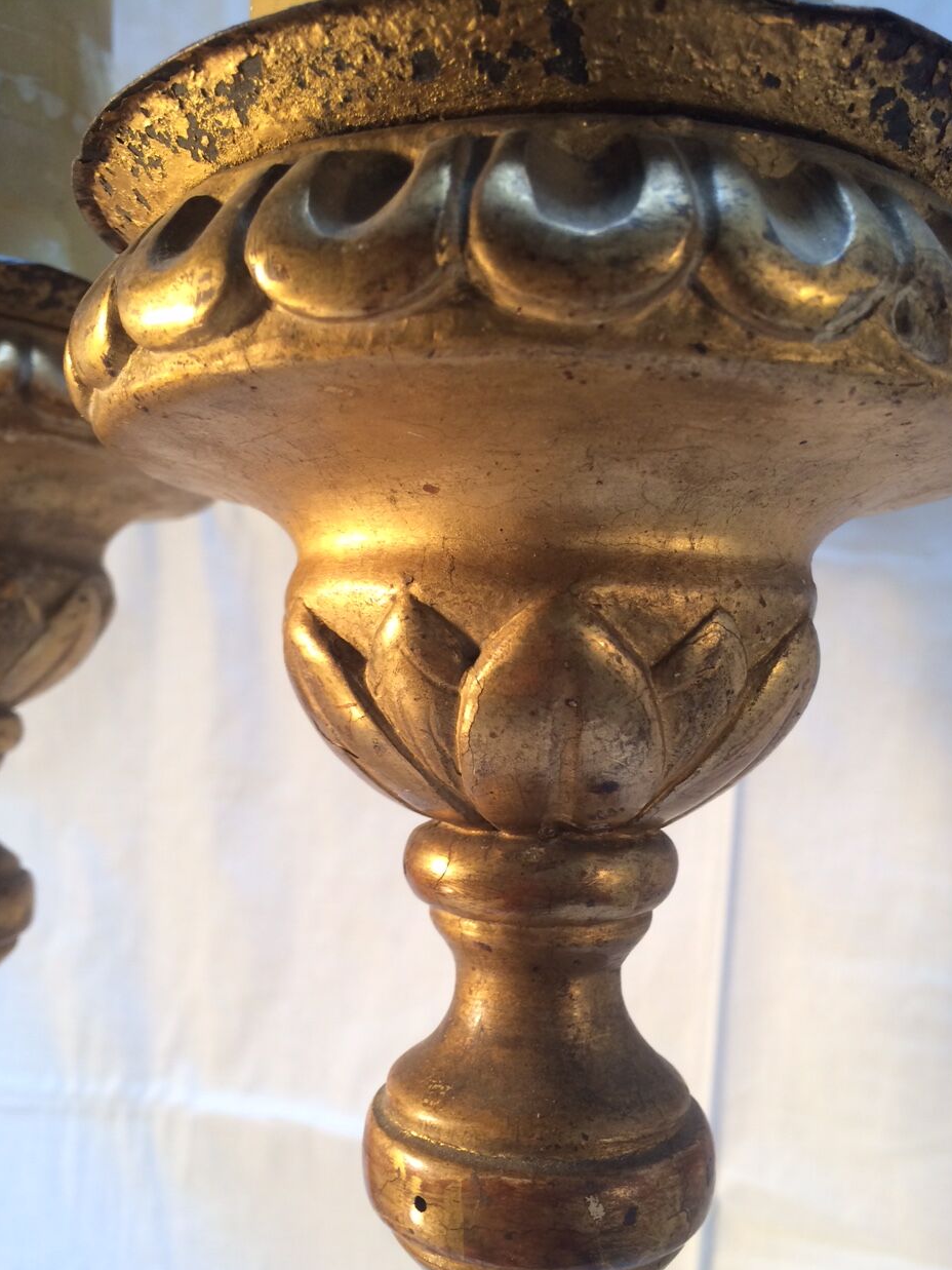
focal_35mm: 30
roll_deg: -1.9
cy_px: 655
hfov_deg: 46.8
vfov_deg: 59.9
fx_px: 1100
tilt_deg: +1.2
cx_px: 488
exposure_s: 1/33
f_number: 2.2
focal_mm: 4.15
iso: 40
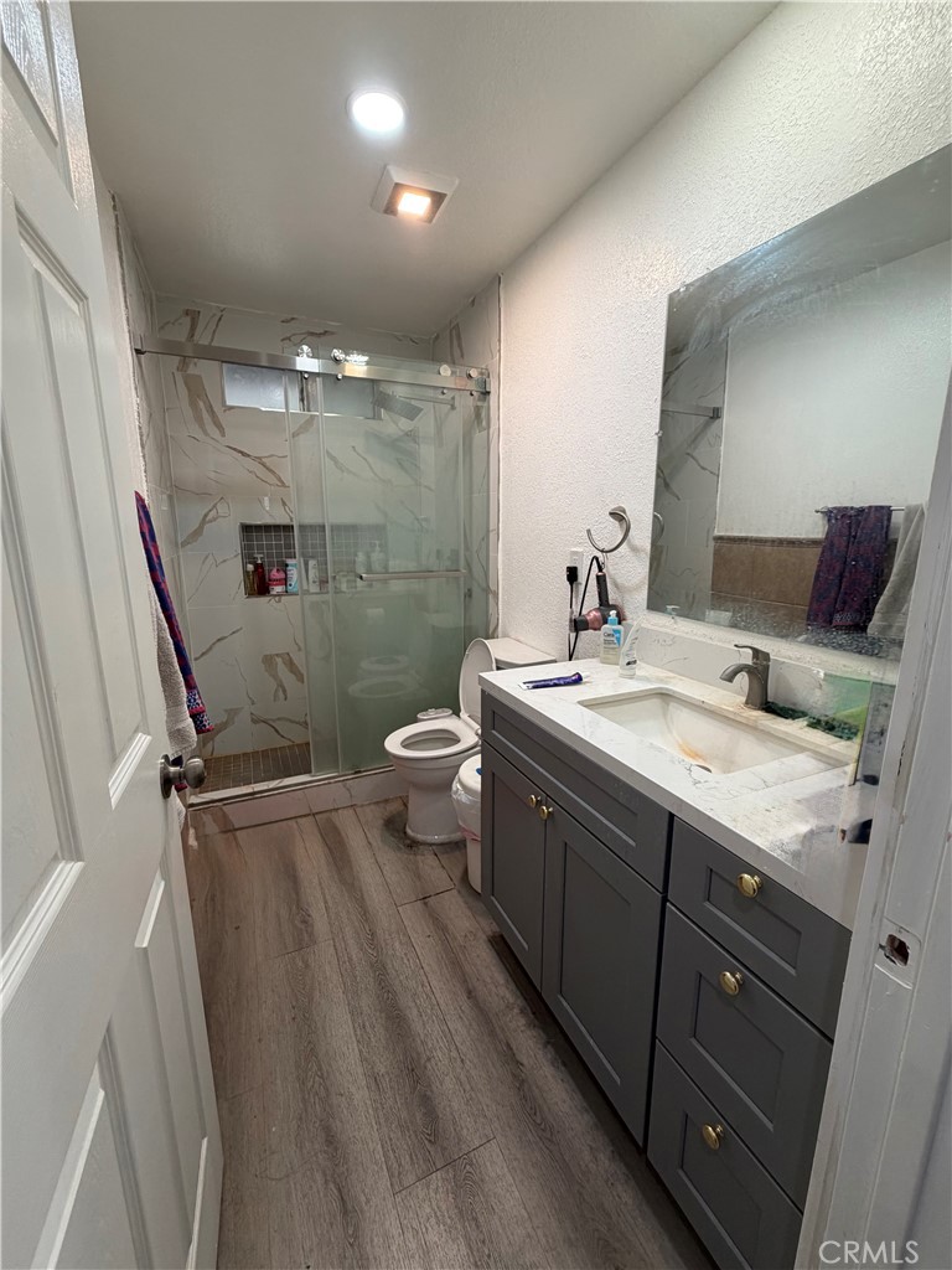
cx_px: 476
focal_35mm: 14
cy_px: 635
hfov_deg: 85.7
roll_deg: +0.3
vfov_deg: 102.1
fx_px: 513
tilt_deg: -12.3
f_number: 2.2
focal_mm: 2.22
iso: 160
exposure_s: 1/120
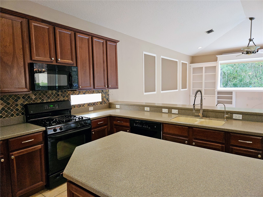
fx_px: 175
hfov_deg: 73.9
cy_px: 98
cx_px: 132
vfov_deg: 58.9
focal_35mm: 23
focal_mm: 5.4
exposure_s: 1/40
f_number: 1.8
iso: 100
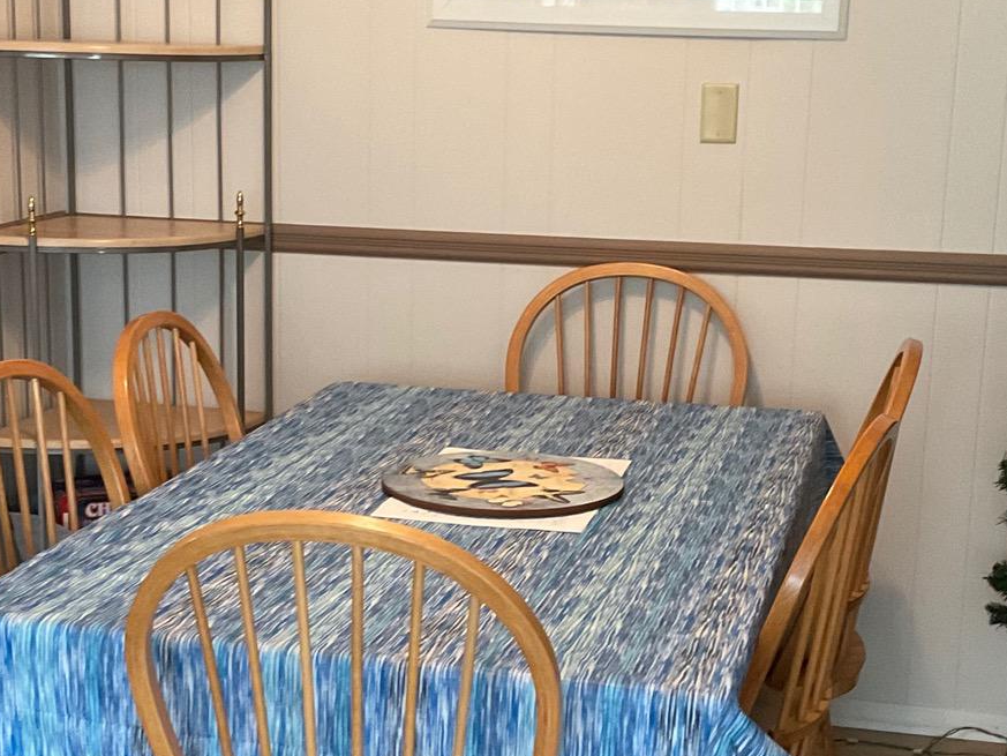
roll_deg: -1.4
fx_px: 1978
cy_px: 487
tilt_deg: -13.7
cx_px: 471
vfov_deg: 21.6
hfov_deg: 28.5
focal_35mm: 68
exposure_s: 1/40
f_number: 1.8
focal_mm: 3
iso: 250
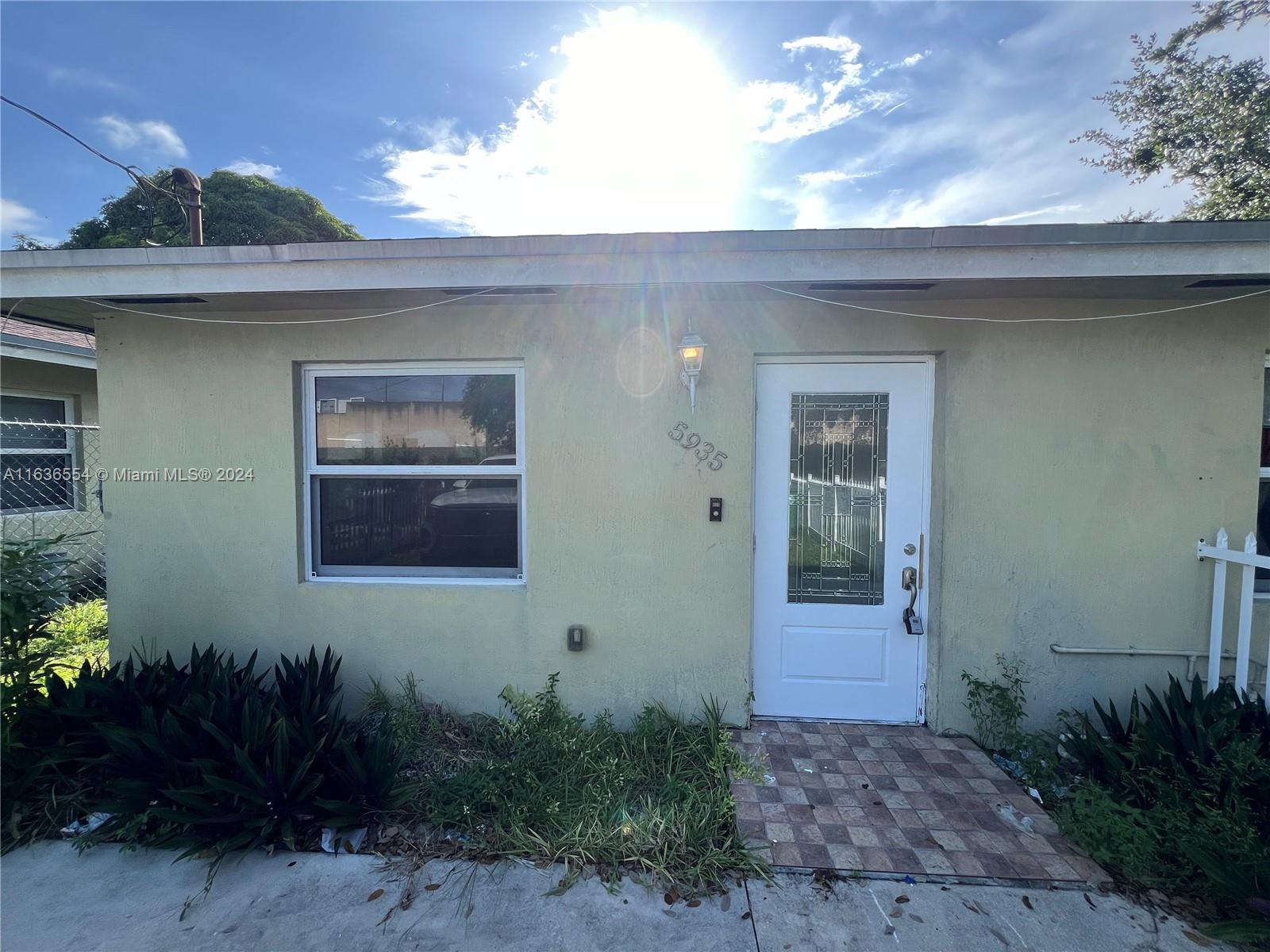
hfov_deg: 106.2
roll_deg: -0.1
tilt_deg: -2.9
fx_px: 477
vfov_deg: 89.9
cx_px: 635
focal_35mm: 13
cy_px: 476
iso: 32
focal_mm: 1.57
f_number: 1.8
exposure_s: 1/492
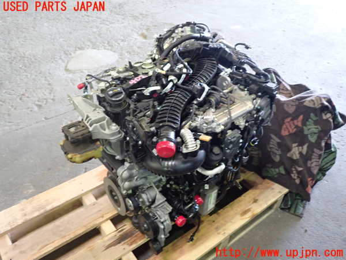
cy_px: 130
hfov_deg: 60.0
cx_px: 173
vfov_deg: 46.8
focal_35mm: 30
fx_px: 300
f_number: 2.3
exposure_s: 1/30
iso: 640
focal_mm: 5.4
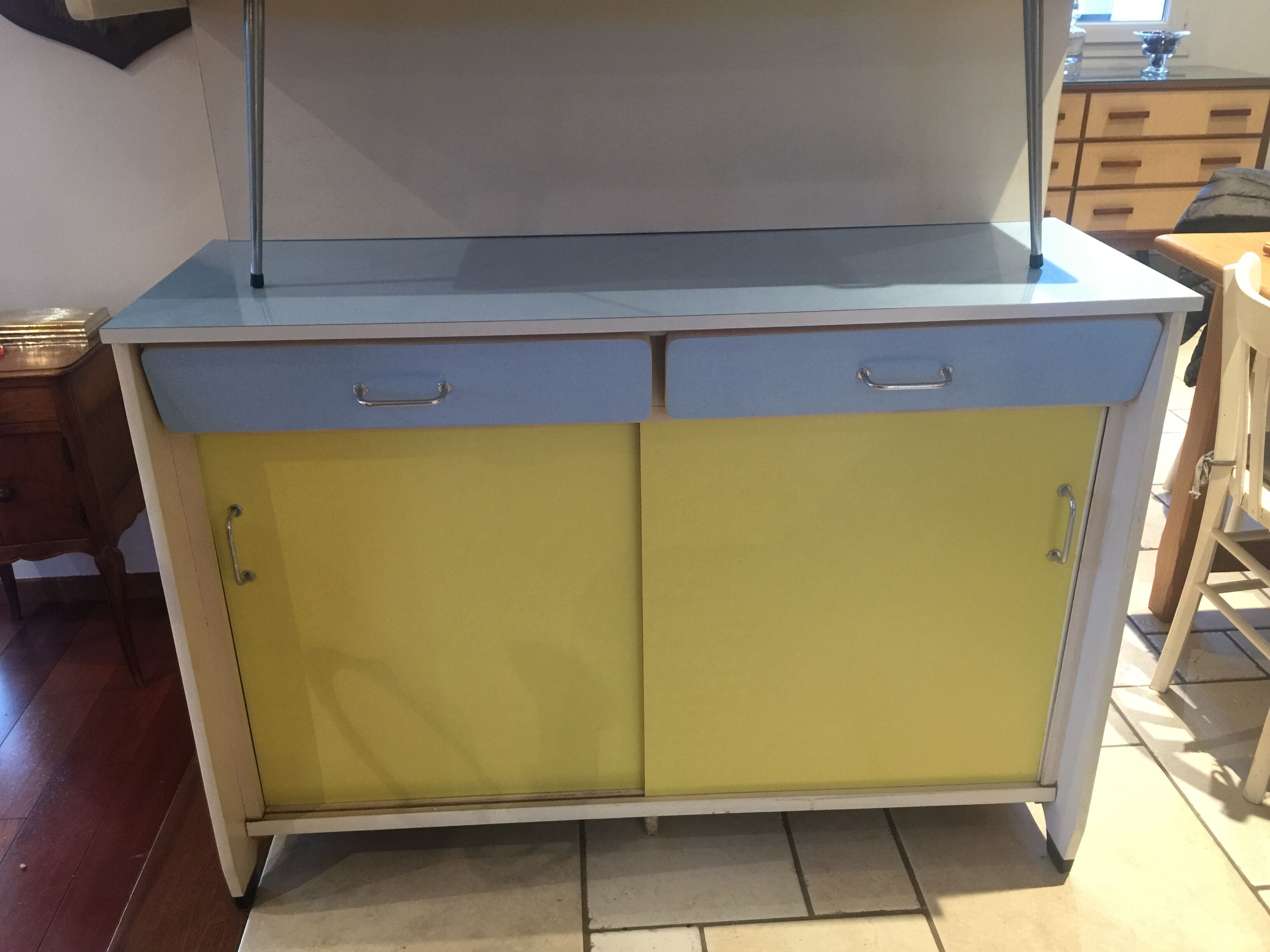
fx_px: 1064
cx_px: 635
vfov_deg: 48.2
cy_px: 476
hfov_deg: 61.7
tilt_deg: -26.0
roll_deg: -0.7
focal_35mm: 29
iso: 125
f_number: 2.2
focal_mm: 4.15
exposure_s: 1/10
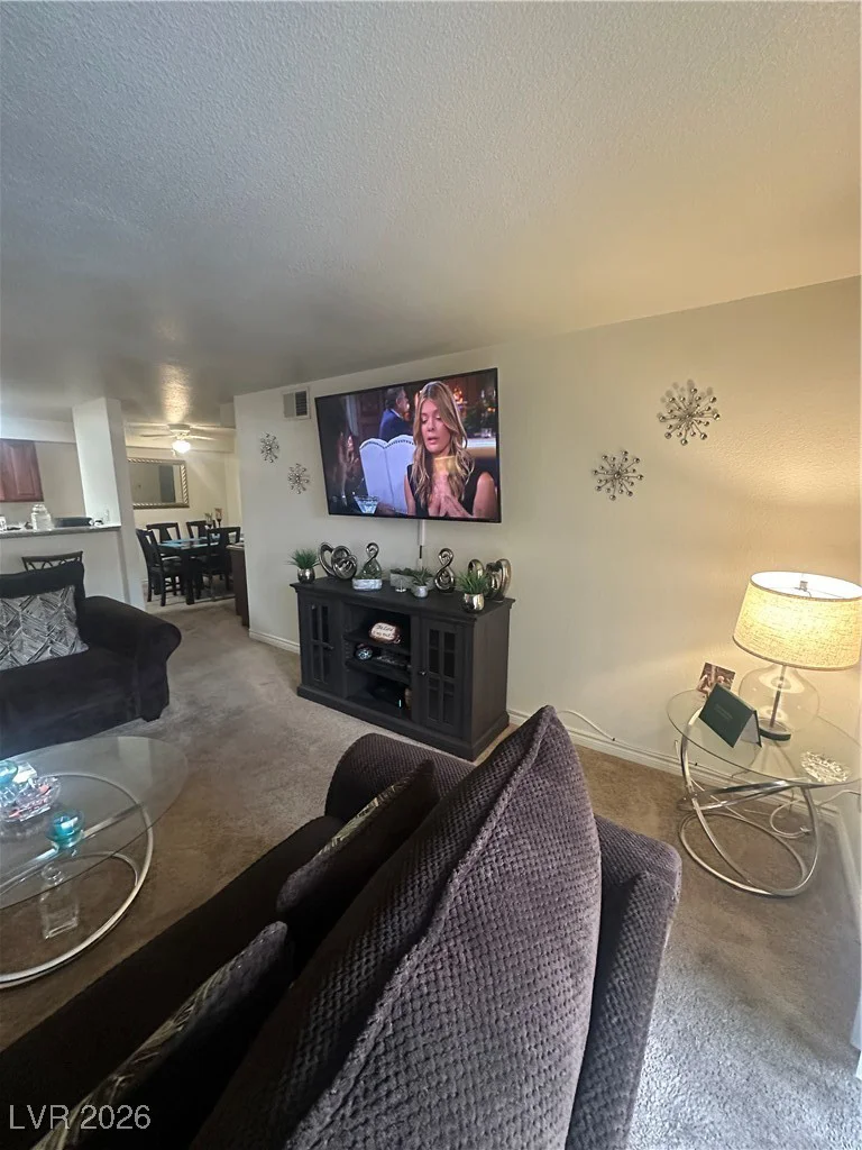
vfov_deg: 102.1
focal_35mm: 14
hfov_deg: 85.7
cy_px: 575
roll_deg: -0.6
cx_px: 431
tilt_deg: -10.6
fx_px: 465
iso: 640
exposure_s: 1/60
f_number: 2.2
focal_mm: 2.22
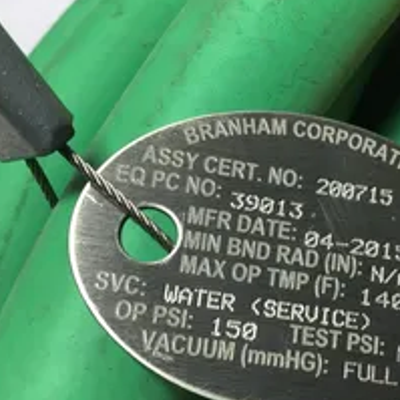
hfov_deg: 30.6
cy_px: 241
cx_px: 291
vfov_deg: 31.0
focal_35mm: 55
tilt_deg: -61.6
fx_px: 719
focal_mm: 3.3
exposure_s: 1/120
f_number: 2.4
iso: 40
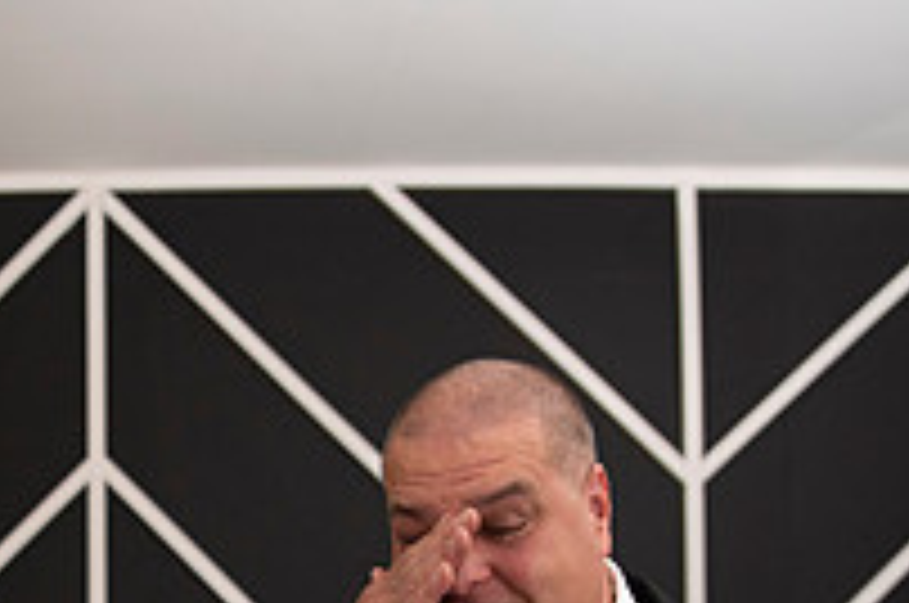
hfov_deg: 27.7
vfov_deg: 18.1
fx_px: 1739
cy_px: 828
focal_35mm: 69
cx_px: 22
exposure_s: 1/1600
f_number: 2.8
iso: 1600
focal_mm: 24
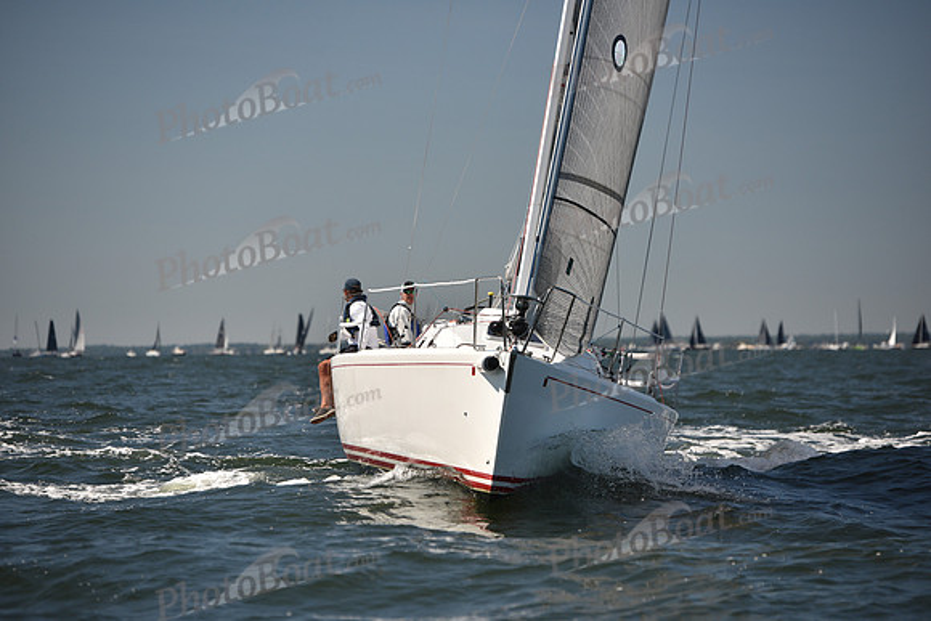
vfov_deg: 8.3
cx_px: 466
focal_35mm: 165
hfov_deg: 12.4
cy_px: 310
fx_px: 4268
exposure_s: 1/1250
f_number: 4
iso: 250
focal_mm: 165
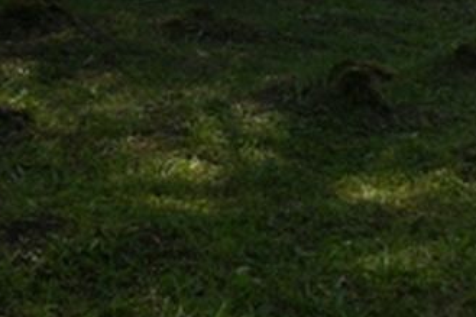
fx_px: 1797
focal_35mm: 136
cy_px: -389
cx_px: 556
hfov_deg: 14.6
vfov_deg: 9.2
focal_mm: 28
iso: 400
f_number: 5.6
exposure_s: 1/320
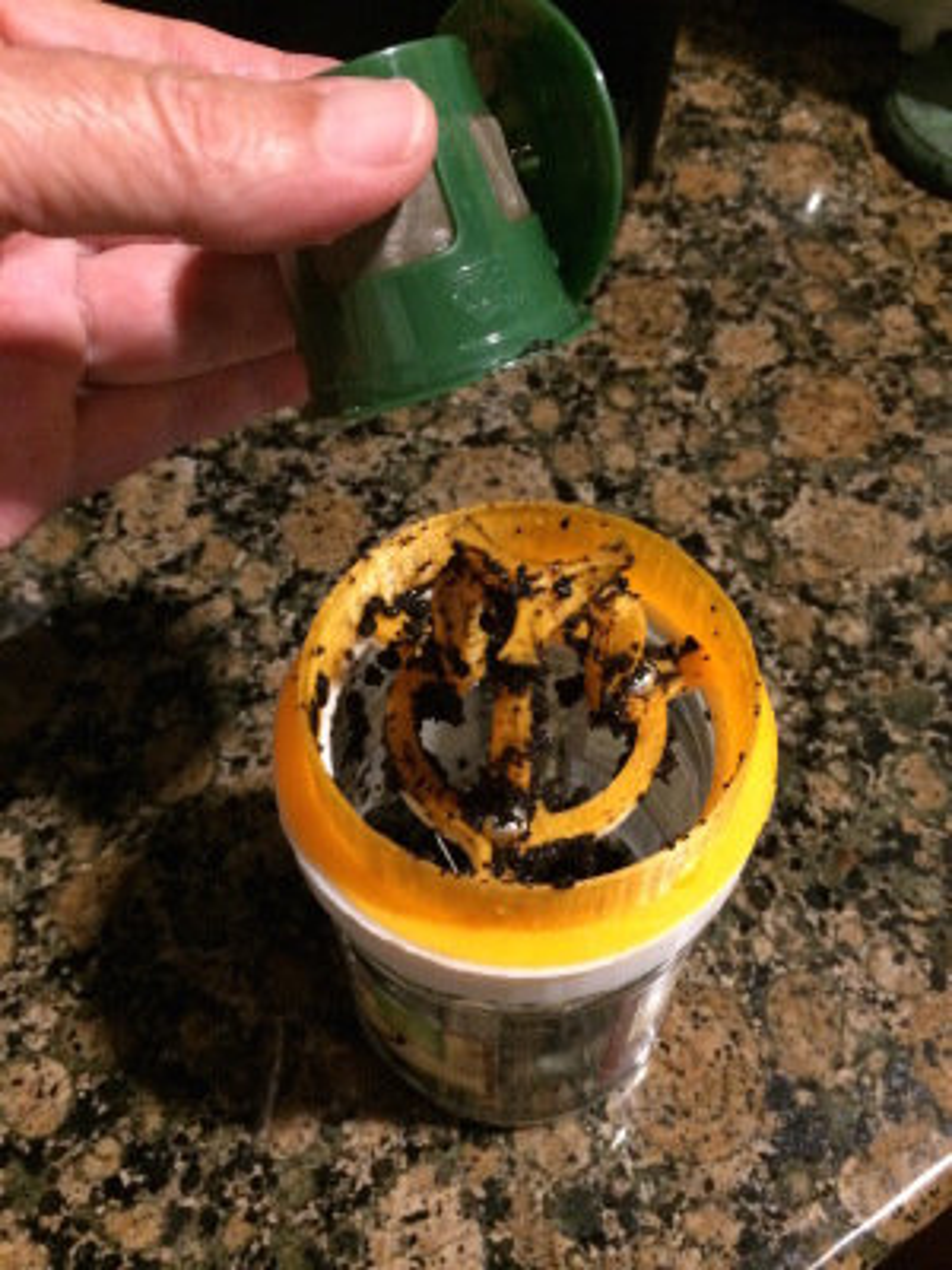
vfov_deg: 61.7
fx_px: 1063
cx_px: 476
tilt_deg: -56.3
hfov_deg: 48.2
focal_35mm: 29
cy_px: 635
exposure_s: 1/15
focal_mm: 4.15
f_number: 2.2
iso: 250
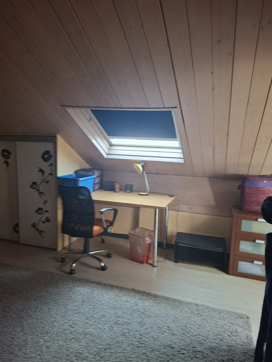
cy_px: 181
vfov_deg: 73.9
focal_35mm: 23
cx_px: 136
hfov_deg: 58.9
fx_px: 241
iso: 250
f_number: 1.8
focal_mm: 5.54
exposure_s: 1/30
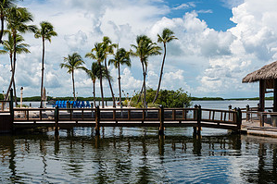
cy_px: 115
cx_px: 107
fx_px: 361
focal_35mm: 47
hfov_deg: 41.7
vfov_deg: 28.5
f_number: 10
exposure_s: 1/320
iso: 100
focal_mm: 24
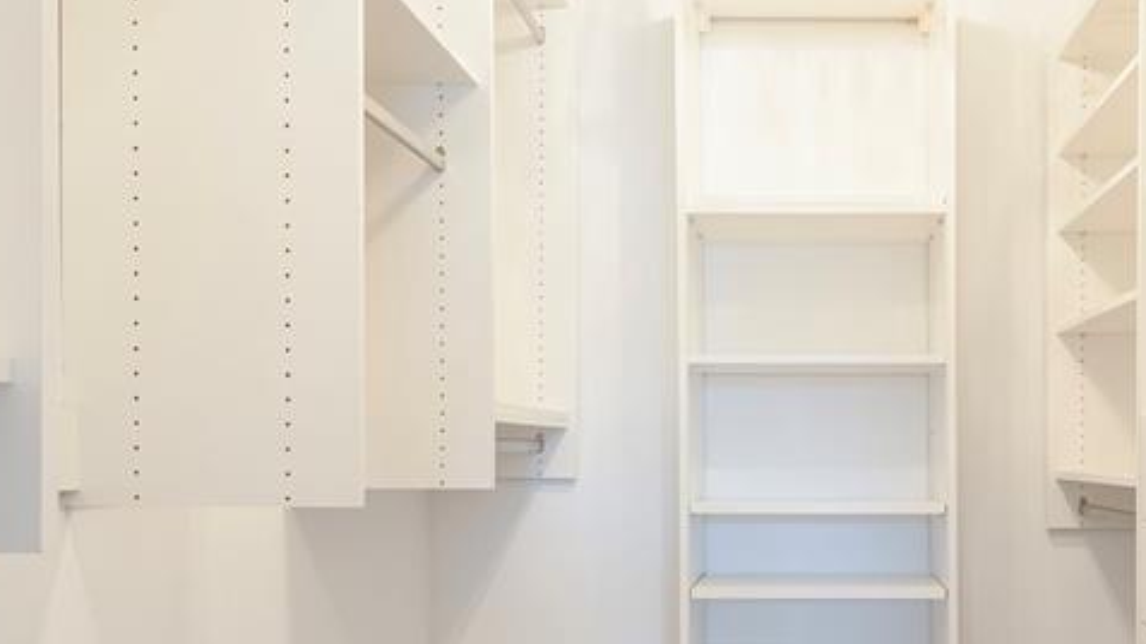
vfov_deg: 32.3
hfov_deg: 53.5
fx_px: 1094
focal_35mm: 36
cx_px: 814
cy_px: 467
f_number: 7.1
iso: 100
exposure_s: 1/2
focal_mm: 16
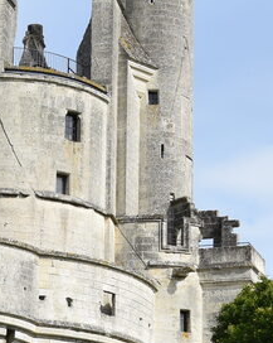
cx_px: -25
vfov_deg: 8.4
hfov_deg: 6.7
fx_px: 2317
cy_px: 251
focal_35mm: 229
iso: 200
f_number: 10
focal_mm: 34
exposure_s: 1/400
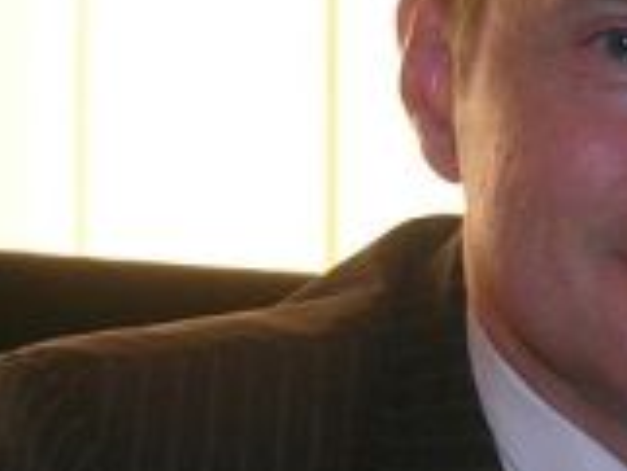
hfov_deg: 13.9
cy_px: 529
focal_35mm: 139
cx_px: 682
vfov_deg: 10.5
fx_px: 2520
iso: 50
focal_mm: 5.4
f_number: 2.8
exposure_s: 1/60.1
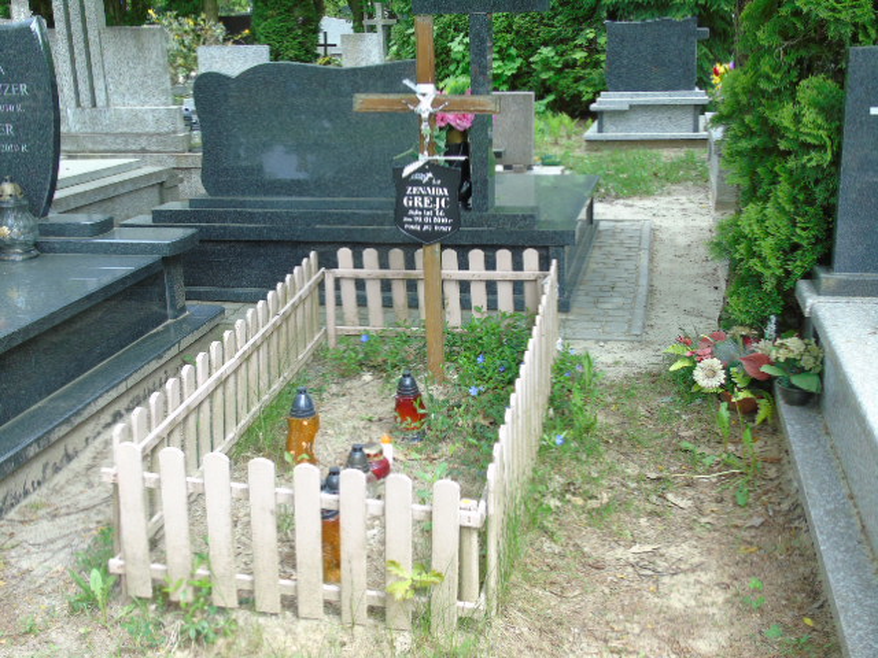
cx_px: 439
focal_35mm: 40
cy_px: 329
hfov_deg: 46.8
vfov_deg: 36.0
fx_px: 1015
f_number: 3.9
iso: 80
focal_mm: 7.1
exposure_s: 1/60
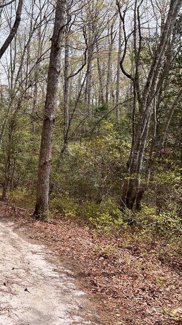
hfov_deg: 28.0
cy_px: 163
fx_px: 326
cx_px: -26
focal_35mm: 38
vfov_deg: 52.8
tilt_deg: -2.1
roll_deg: +0.4
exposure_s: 1/1431
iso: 50
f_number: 1.5
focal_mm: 5.7
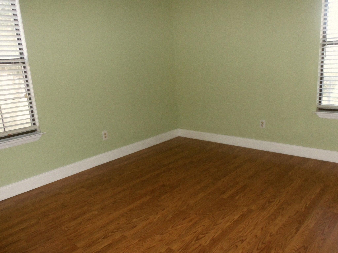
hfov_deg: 63.4
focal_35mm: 28
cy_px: 126
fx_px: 273
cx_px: 169
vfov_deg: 49.7
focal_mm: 5.1
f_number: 3.3
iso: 200
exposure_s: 1/60
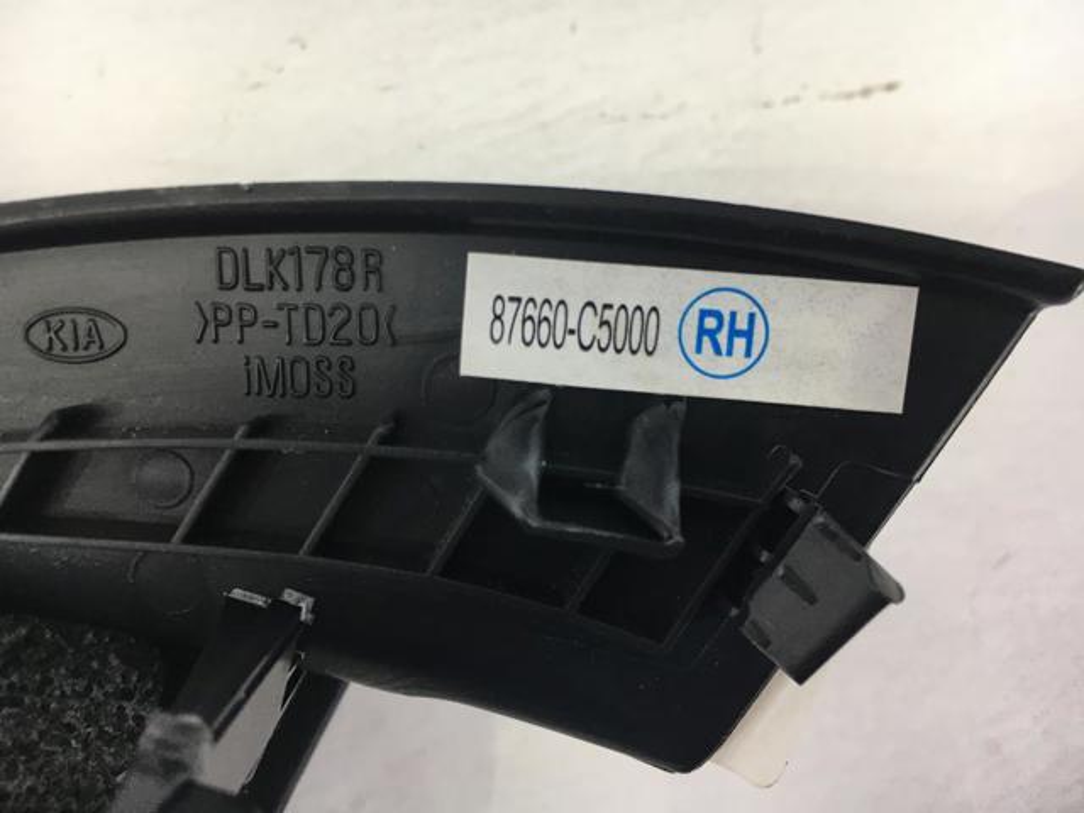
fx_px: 908
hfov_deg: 61.7
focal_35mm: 29
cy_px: 406
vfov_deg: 48.2
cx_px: 542
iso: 32
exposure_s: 1/33
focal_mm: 4.15
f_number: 2.2
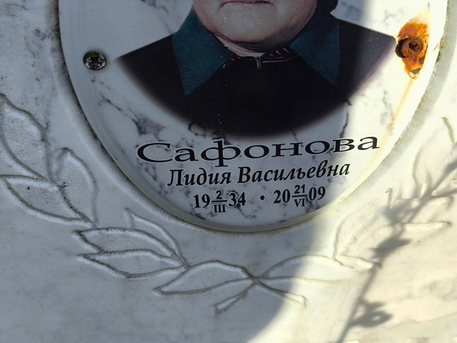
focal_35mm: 50
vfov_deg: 29.1
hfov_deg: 38.2
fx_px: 660
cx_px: 228
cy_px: 172
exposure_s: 1/1351
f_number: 1.7
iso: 50
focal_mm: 4.71
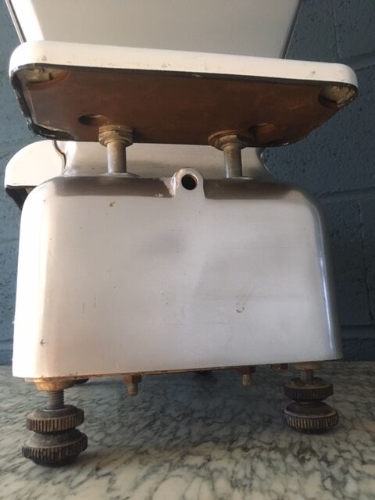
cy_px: 250
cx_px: 188
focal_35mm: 29
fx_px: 419
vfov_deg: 61.7
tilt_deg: +6.3
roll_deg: +3.5
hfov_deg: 48.2
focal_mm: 4.15
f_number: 2.2
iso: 200
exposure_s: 1/20
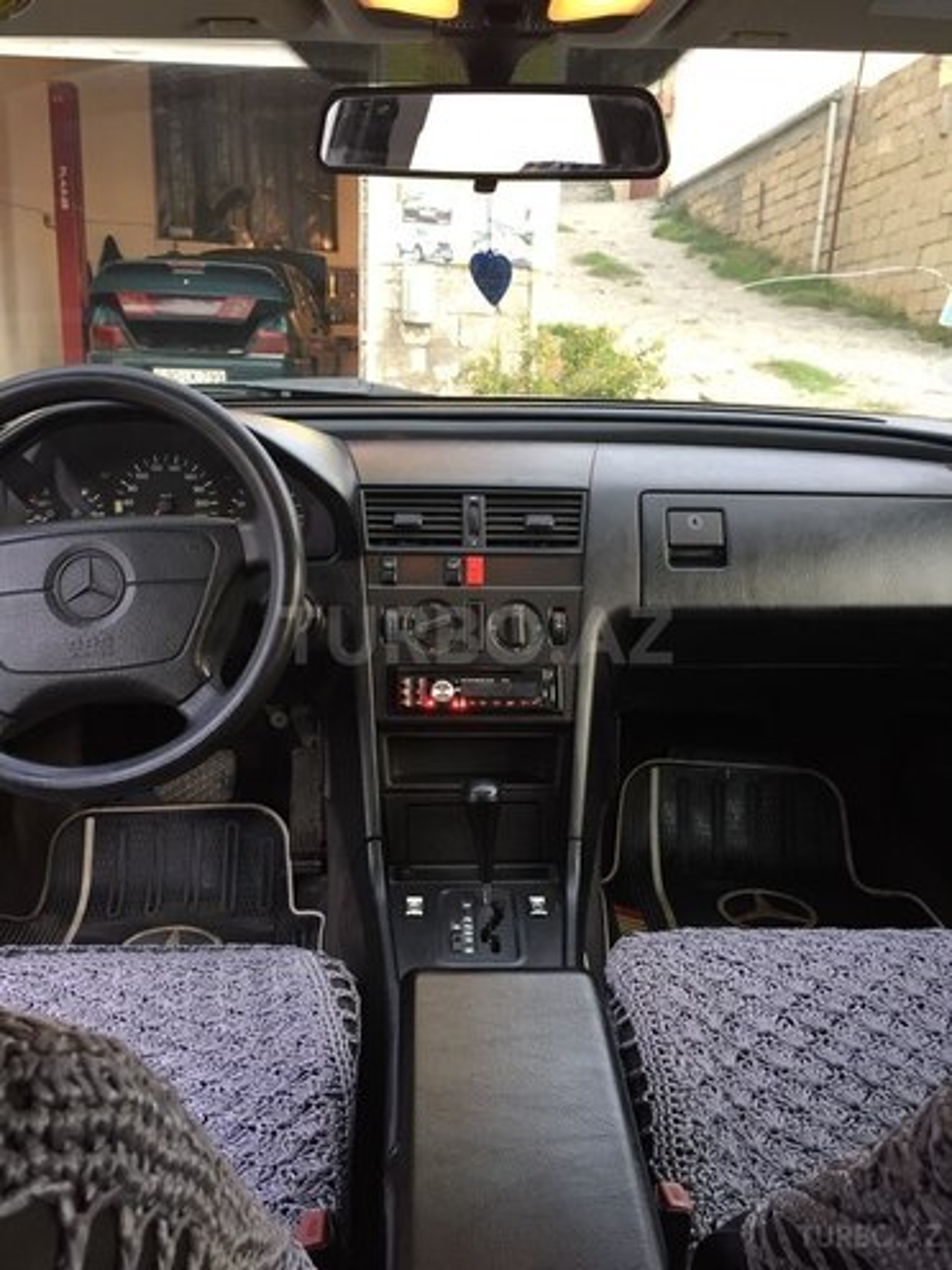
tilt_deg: -14.9
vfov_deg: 61.7
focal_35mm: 29
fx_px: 1063
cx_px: 476
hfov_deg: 48.2
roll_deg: -1.4
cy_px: 635
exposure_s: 1/33
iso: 50
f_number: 2.2
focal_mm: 4.15
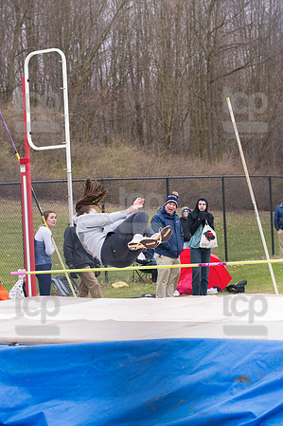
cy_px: 213
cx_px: 142
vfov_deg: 19.5
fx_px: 1241
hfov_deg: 13.0
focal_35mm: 105
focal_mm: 70
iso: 2000
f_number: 4.5
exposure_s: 1/2000
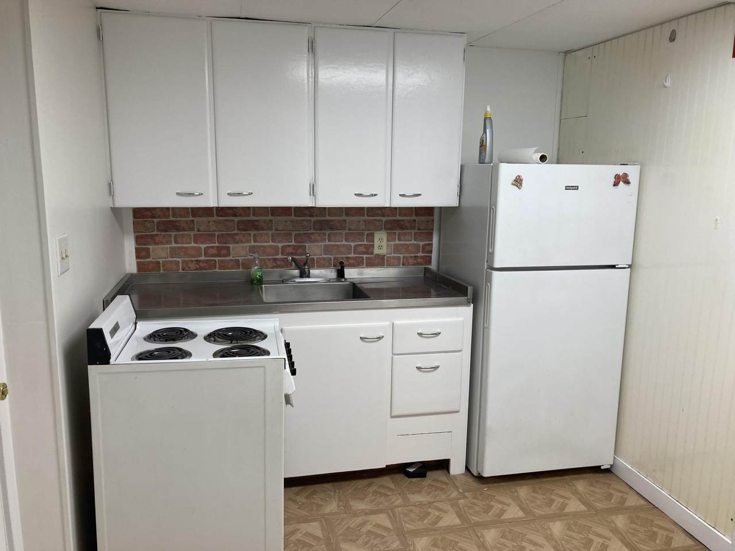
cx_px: 368
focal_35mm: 28
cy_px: 276
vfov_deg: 49.7
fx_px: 595
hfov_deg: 63.4
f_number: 1.8
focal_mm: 3.99
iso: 50
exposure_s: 1/60
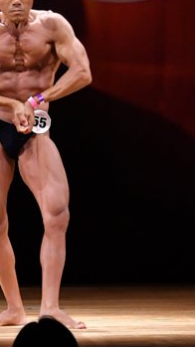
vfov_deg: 4.3
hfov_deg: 2.4
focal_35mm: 505
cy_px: 140
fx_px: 4648
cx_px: -10
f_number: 5.6
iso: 4000
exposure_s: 1/400
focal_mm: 145
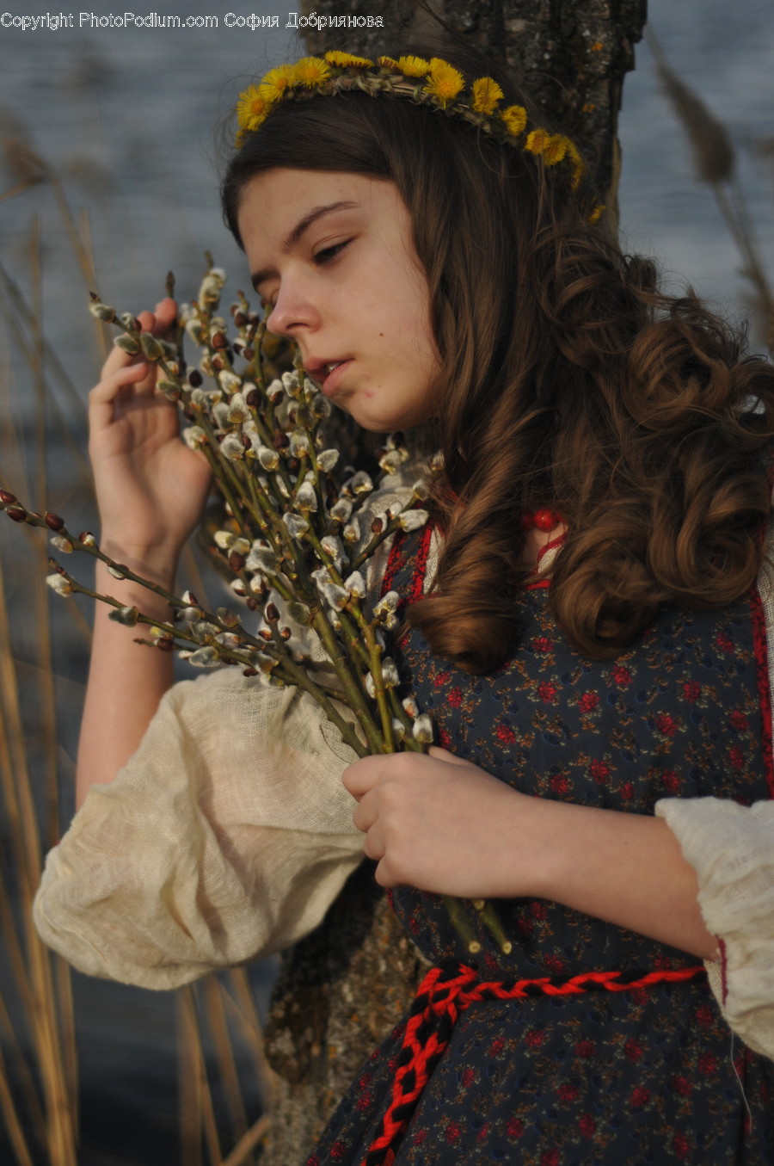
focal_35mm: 75
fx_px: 2425
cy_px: 583
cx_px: 387
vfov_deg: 27.0
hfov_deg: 18.1
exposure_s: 1/6400
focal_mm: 50
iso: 200
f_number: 1.8
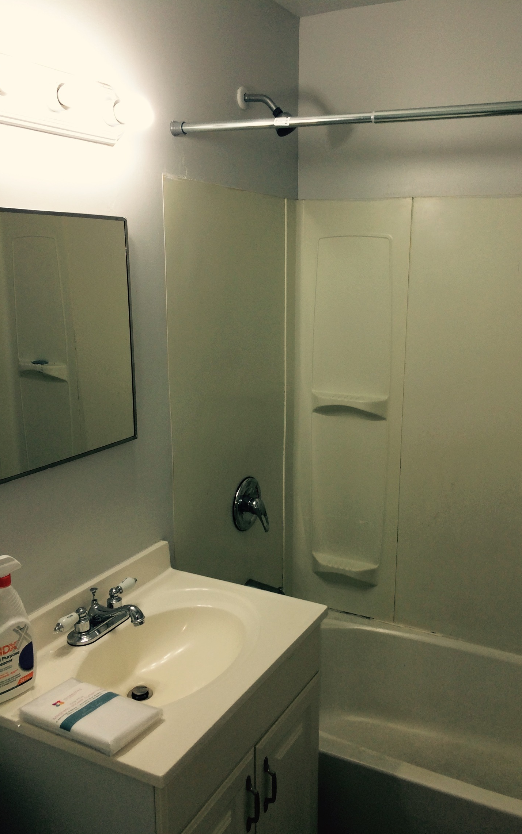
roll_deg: -0.3
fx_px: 706
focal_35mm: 31
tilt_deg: -12.7
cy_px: 416
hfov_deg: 40.4
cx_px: 312
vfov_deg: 61.2
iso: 32
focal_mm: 4.15
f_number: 2.2
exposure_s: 1/63
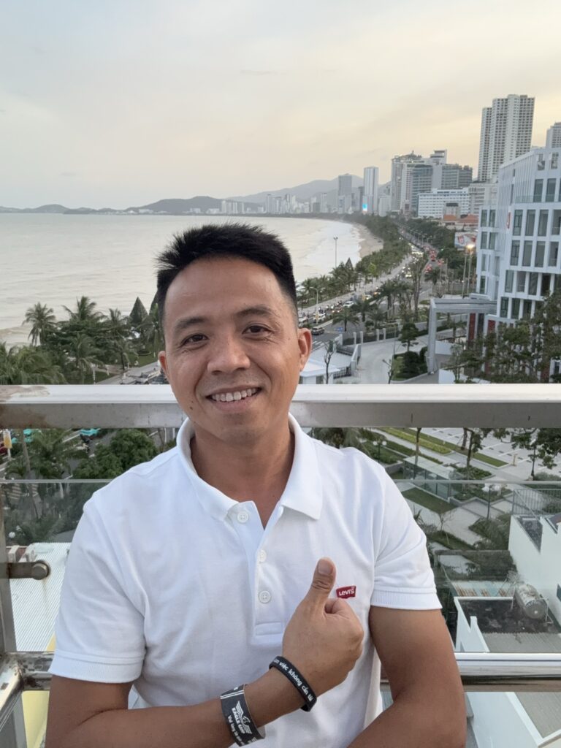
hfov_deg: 46.8
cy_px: 374
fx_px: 648
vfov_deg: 60.0
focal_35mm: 30
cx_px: 280
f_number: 1.9
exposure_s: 1/74
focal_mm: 2.69
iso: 80
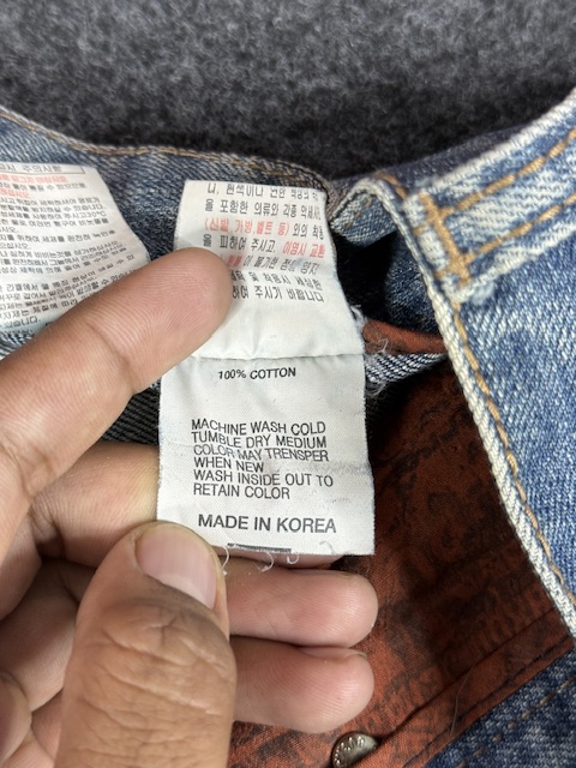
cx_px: 288
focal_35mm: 48
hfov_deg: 30.3
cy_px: 384
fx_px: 1065
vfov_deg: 39.7
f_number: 1.78
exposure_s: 1/50
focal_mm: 6.76
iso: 100
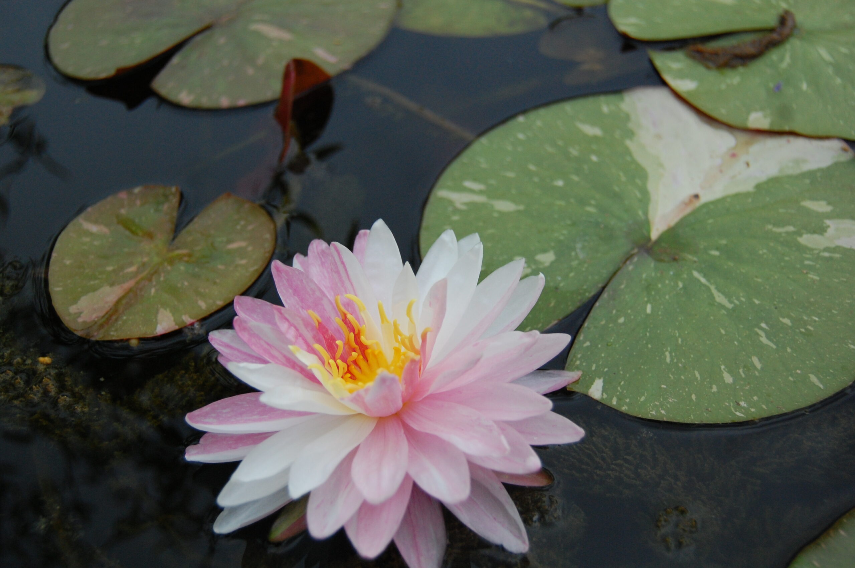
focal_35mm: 45
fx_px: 1068
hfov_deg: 43.6
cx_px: 428
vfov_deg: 29.8
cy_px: 284
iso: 800
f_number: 4.2
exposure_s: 1/640
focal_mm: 30
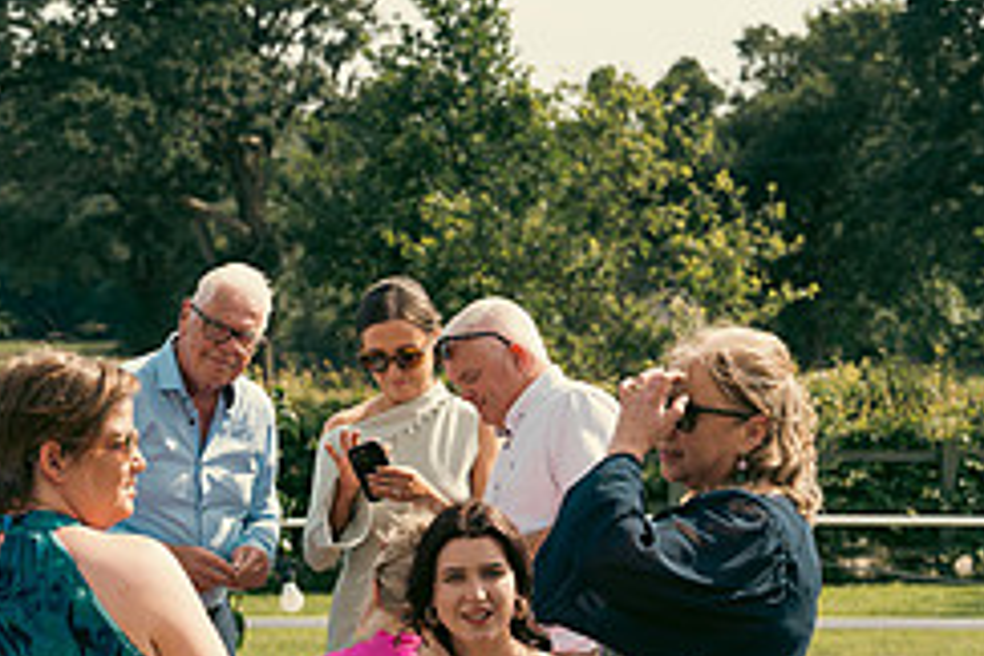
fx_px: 4564
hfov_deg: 12.3
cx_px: 462
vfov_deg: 8.2
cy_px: 650
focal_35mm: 167
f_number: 5
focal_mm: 70
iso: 125
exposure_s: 1/400
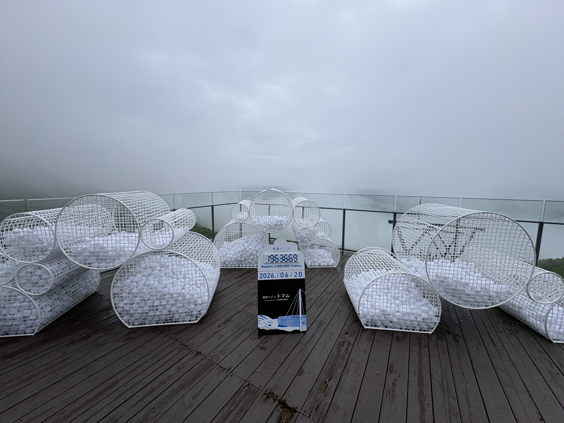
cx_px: 282
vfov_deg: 85.7
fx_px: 228
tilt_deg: -6.6
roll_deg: +0.8
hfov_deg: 102.1
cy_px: 212
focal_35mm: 14
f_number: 2.2
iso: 50
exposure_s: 1/1034
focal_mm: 2.22
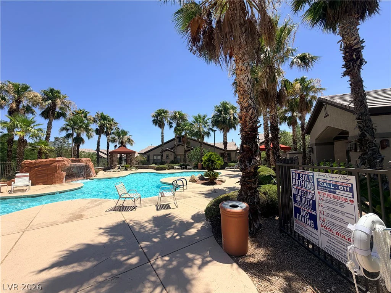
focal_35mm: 14
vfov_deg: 85.7
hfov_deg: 102.1
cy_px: 146
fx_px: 158
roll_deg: +2.1
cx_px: 196
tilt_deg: +6.2
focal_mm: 2.22
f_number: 2.2
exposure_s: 1/1105
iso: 25
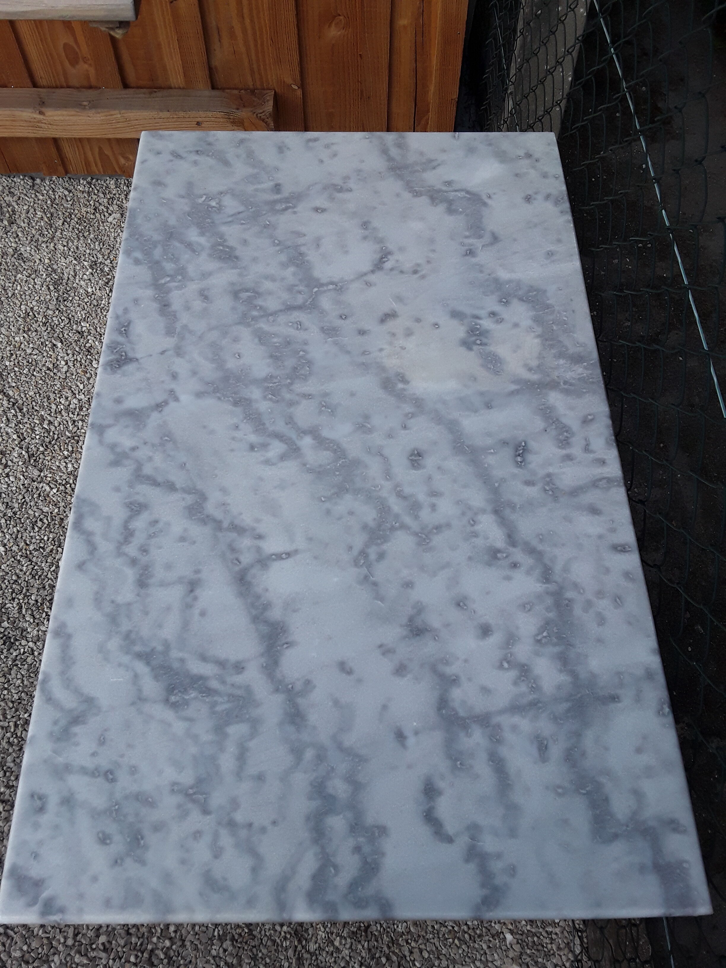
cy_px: 484
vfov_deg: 65.3
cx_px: 363
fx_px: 755
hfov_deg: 51.4
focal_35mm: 27
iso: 40
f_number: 1.9
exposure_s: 1/477
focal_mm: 2.91
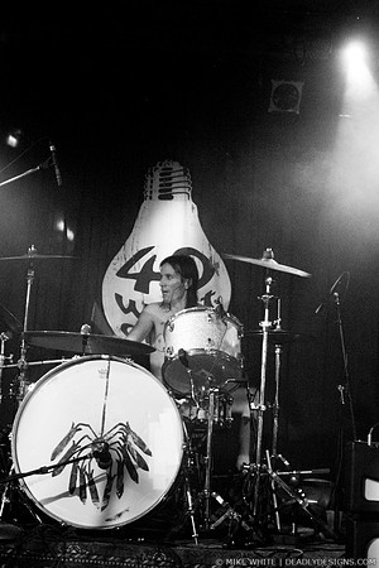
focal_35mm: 45
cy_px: 284
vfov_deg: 43.6
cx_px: 190
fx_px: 711
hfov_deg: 29.9
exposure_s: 1/50
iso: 1000
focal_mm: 30
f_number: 1.8
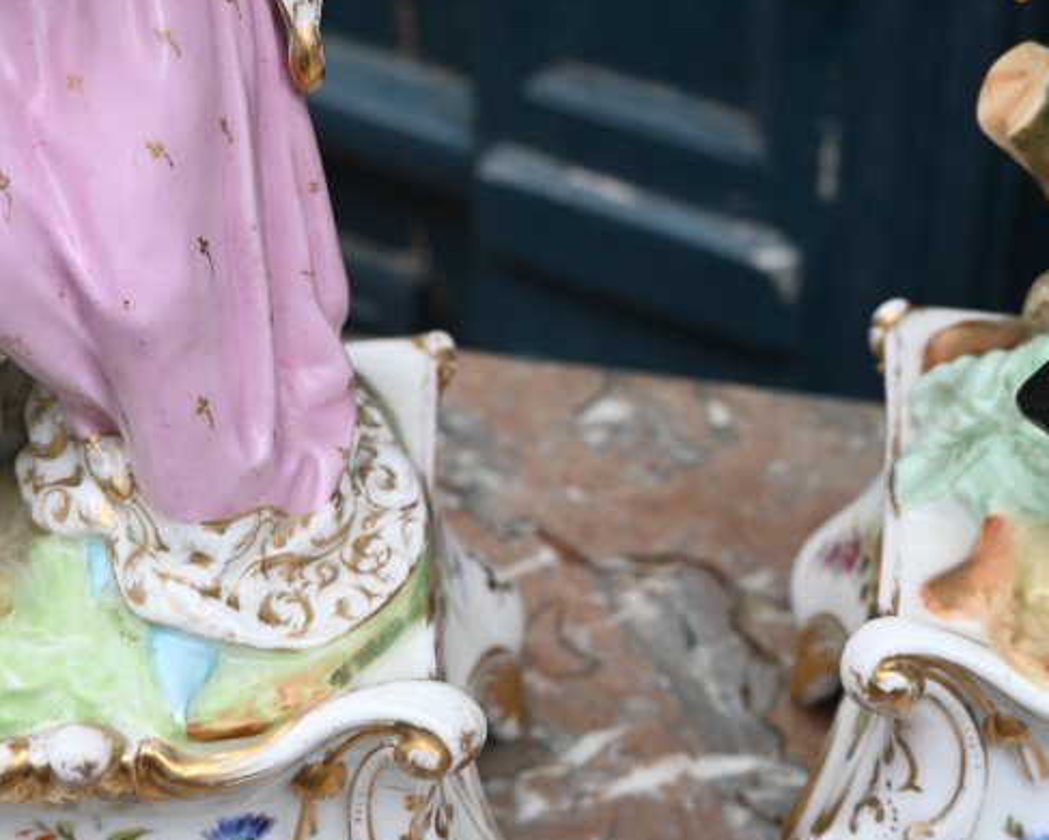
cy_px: 218
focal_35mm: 68
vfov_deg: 22.4
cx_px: 567
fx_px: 2099
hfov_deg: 28.1
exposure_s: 1/250
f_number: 4
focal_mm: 19.5
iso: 250
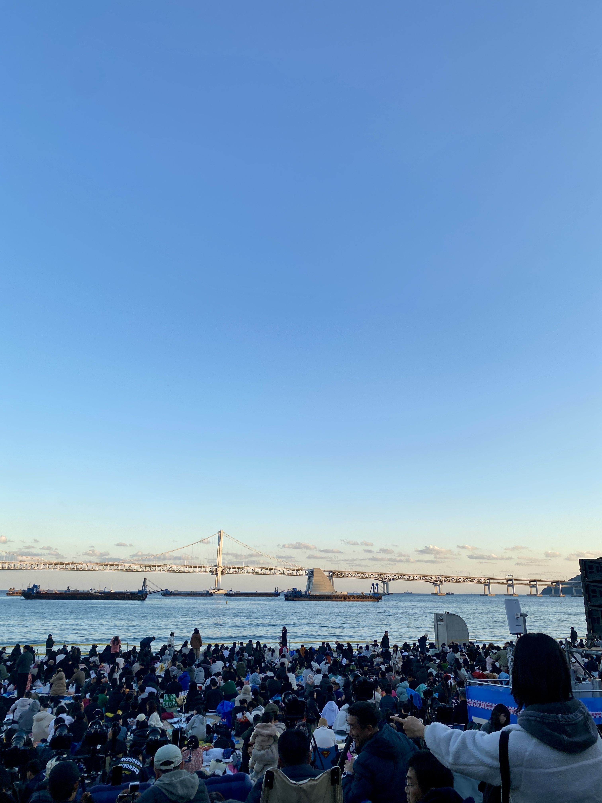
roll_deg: +1.4
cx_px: 301
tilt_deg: +16.6
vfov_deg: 67.3
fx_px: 603
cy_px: 402
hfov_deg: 53.1
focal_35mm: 26
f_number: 1.8
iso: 32
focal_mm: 4.25
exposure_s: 1/793
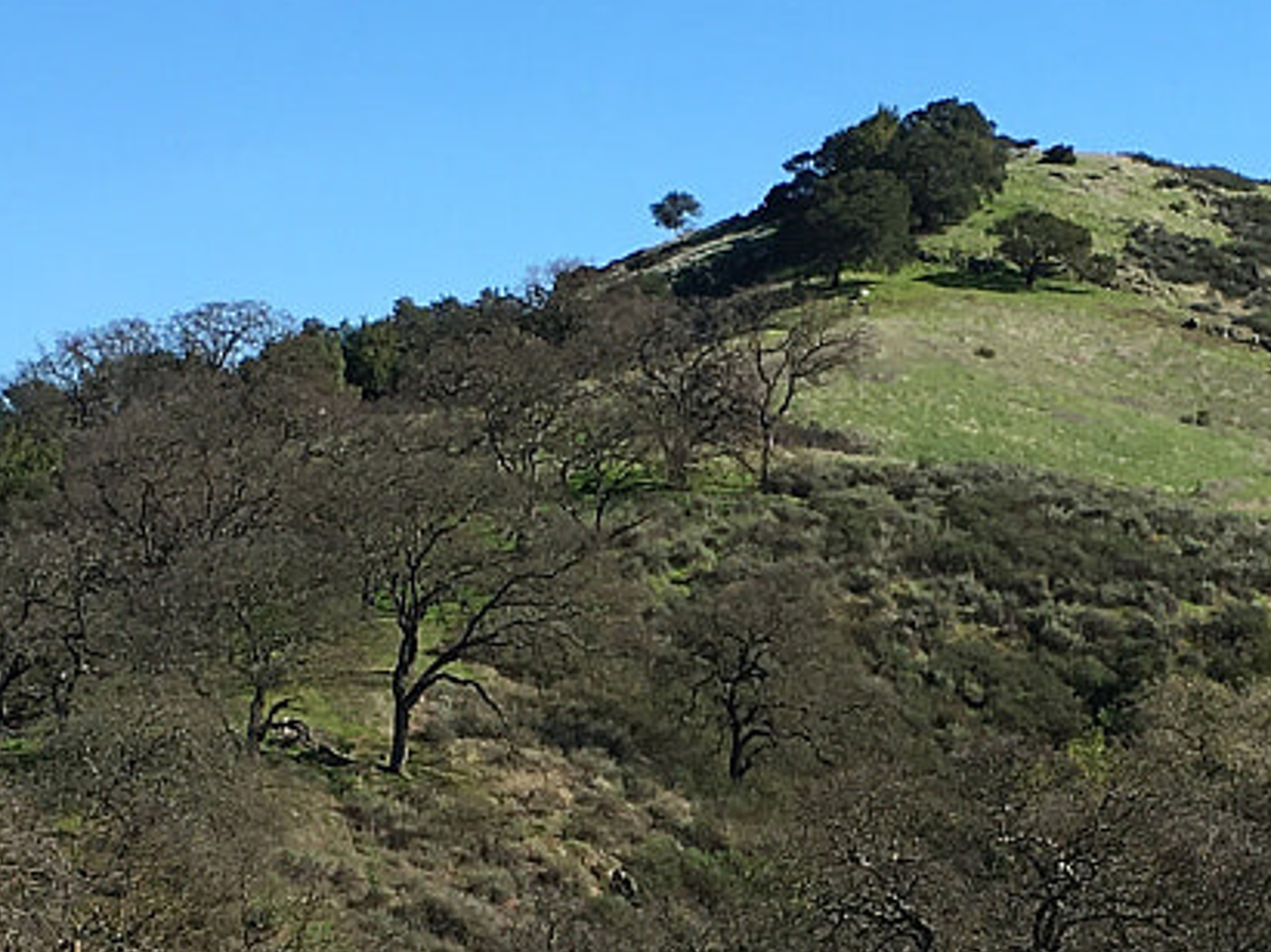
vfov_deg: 13.0
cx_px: 804
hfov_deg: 17.4
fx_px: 4148
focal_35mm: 113
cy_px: 872
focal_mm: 4.15
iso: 25
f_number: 2.2
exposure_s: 1/1131
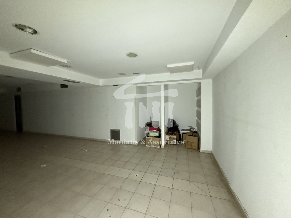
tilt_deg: -0.7
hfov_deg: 102.1
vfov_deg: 85.7
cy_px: 109
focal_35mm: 14
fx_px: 118
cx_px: 146
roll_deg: +0.5
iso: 800
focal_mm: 2.22
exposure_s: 1/60
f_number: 2.2
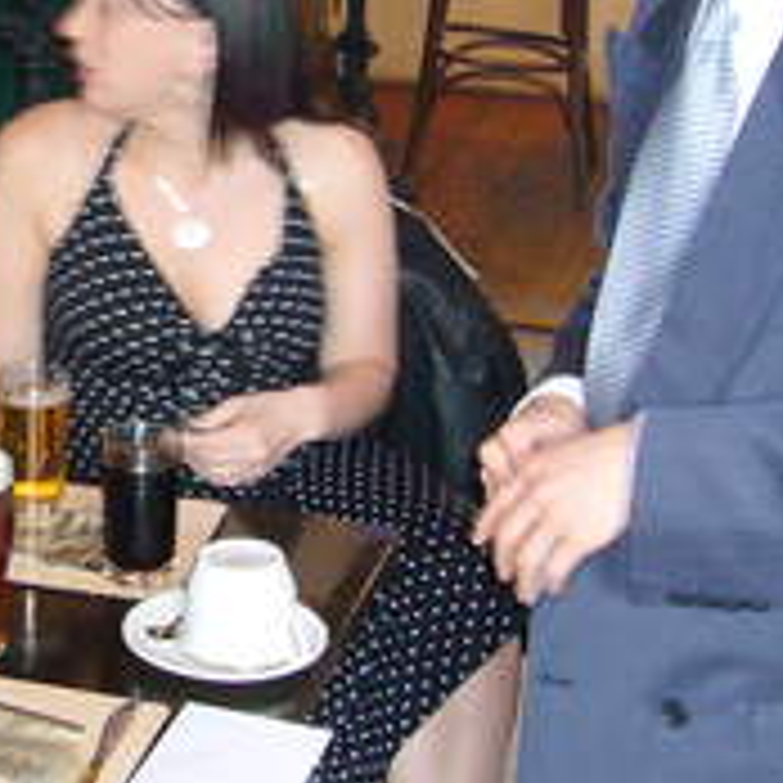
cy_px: 392
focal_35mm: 91
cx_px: -58
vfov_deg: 19.1
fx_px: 2329
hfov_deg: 18.4
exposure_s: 1/8
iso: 160
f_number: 2.8
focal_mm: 4.6
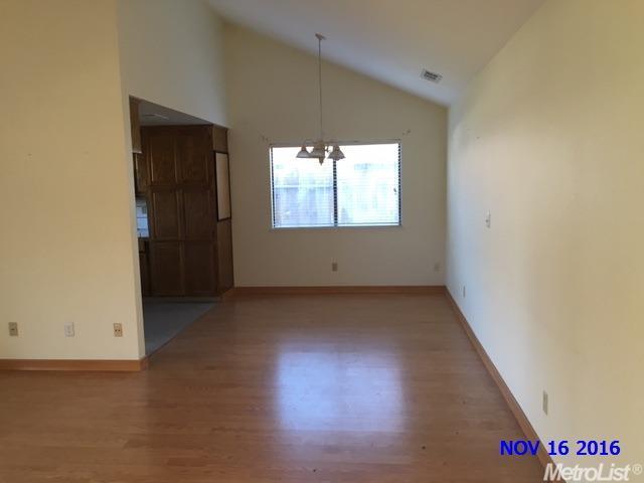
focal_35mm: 29
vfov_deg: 48.2
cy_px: 242
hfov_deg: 61.7
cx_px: 322
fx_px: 540
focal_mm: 4.15
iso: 50
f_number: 2.2
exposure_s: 1/30
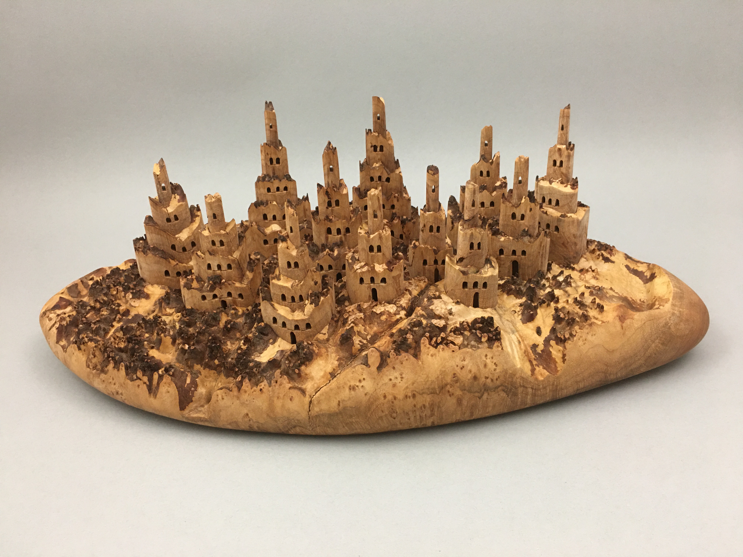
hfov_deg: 61.7
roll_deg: +1.1
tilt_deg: -25.8
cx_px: 372
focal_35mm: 29
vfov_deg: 48.2
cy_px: 278
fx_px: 622
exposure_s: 1/15
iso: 80
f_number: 2.2
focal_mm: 4.15
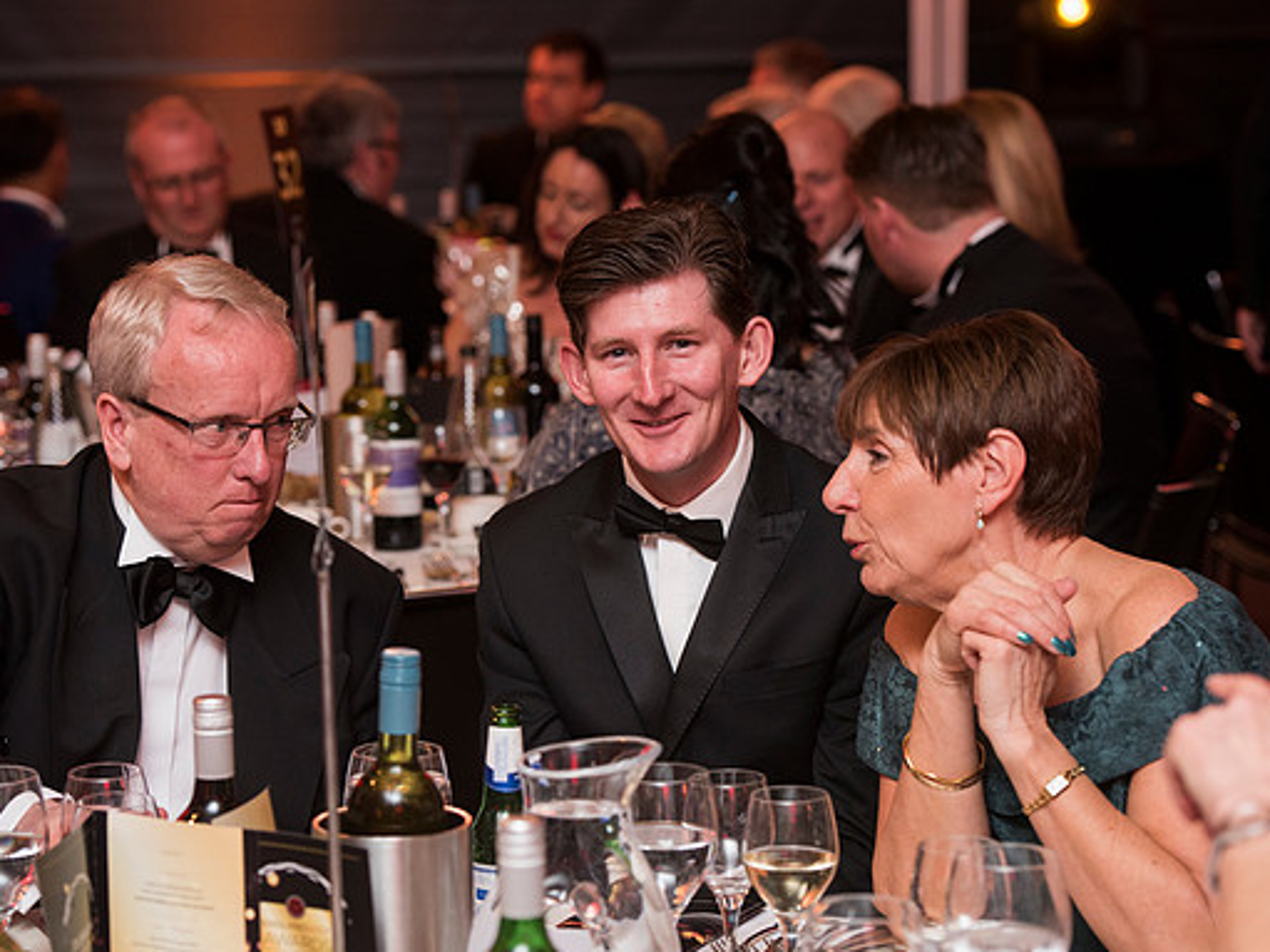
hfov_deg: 18.4
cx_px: 596
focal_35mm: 107
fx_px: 3925
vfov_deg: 13.8
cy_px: 476
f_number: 4.5
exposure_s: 1/50
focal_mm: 98
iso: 2000
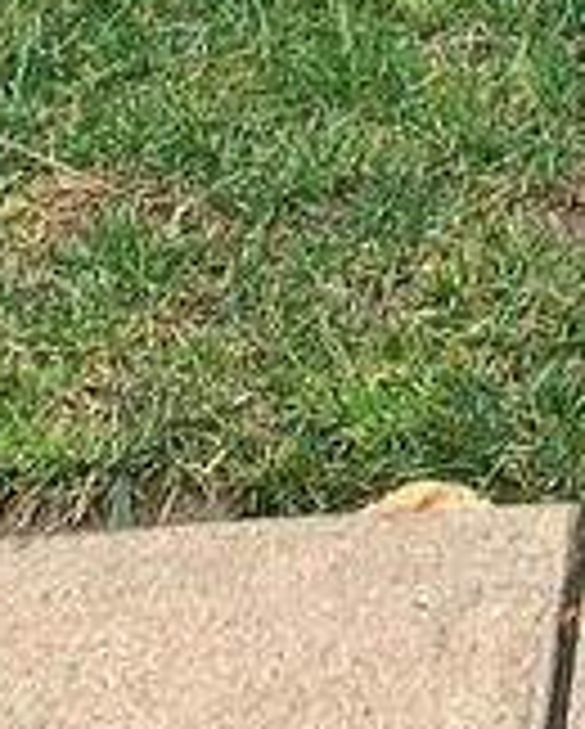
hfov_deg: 8.7
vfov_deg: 9.6
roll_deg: +1.5
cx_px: 1116
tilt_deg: -1.5
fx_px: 3651
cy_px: -1238
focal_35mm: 169
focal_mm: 4.25
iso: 25
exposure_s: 1/130
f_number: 1.8
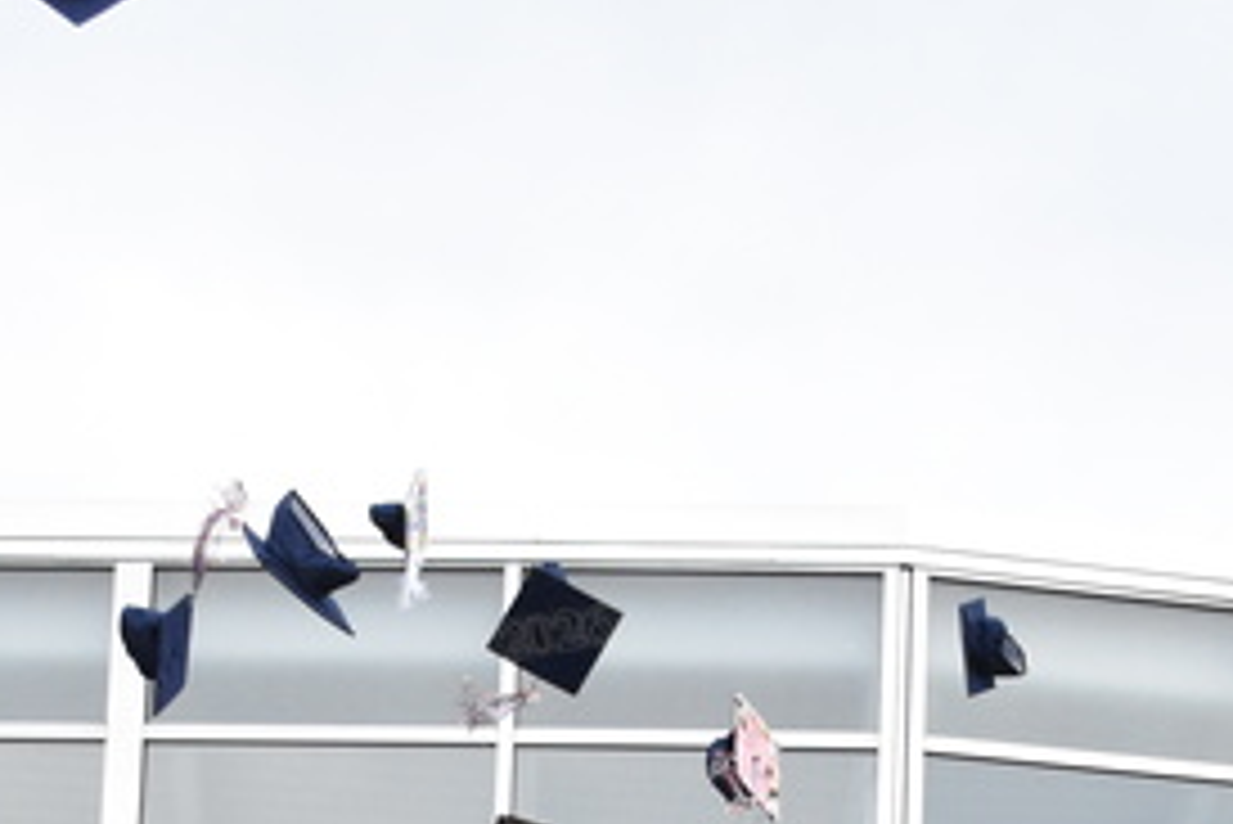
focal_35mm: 112
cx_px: 842
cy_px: 1466
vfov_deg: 11.4
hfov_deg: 18.2
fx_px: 3838
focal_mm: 20
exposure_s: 1/640
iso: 2500
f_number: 4.5
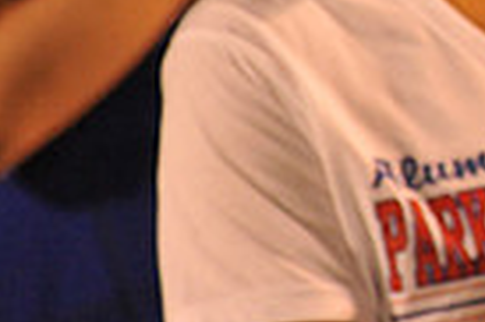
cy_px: -152
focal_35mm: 846
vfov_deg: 1.6
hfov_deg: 2.4
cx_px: 1023
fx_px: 11384
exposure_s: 1/160
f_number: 7.1
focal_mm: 200
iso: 5000
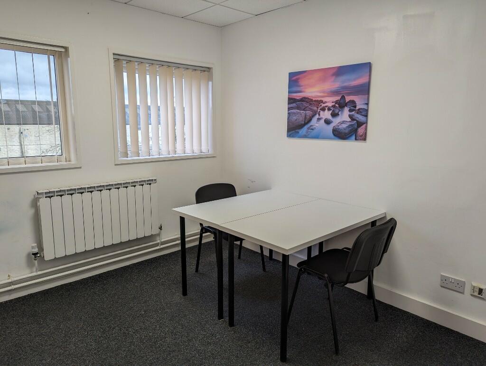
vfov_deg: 56.9
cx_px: 243
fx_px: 337
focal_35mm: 24
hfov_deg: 71.5
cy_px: 183
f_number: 1.85
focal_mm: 6.81
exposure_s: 1/59.3
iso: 32
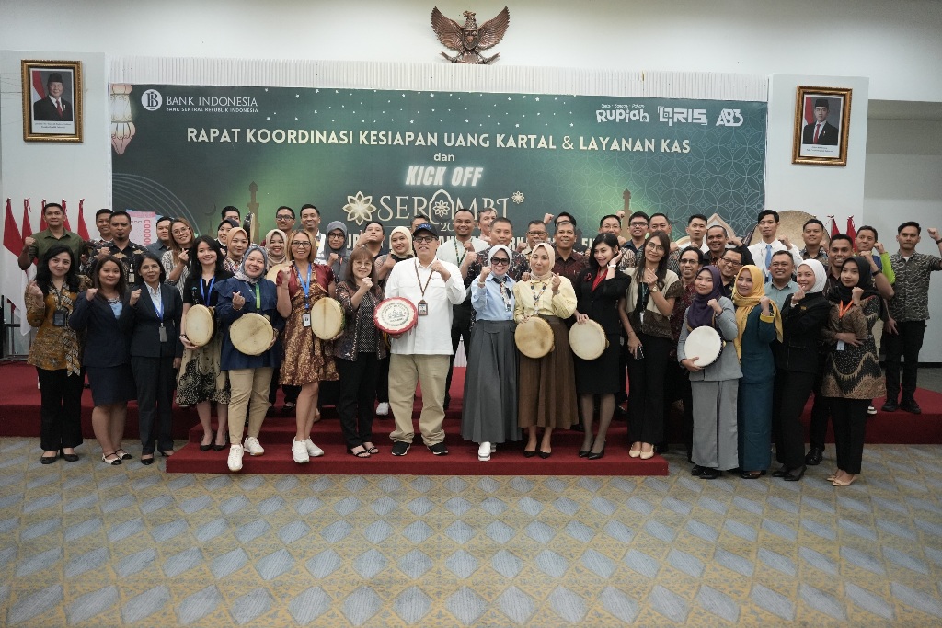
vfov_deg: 46.4
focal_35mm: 28
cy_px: 314
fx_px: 733
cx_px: 471
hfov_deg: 65.5
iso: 6400
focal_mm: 28
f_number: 2.8
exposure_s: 1/160
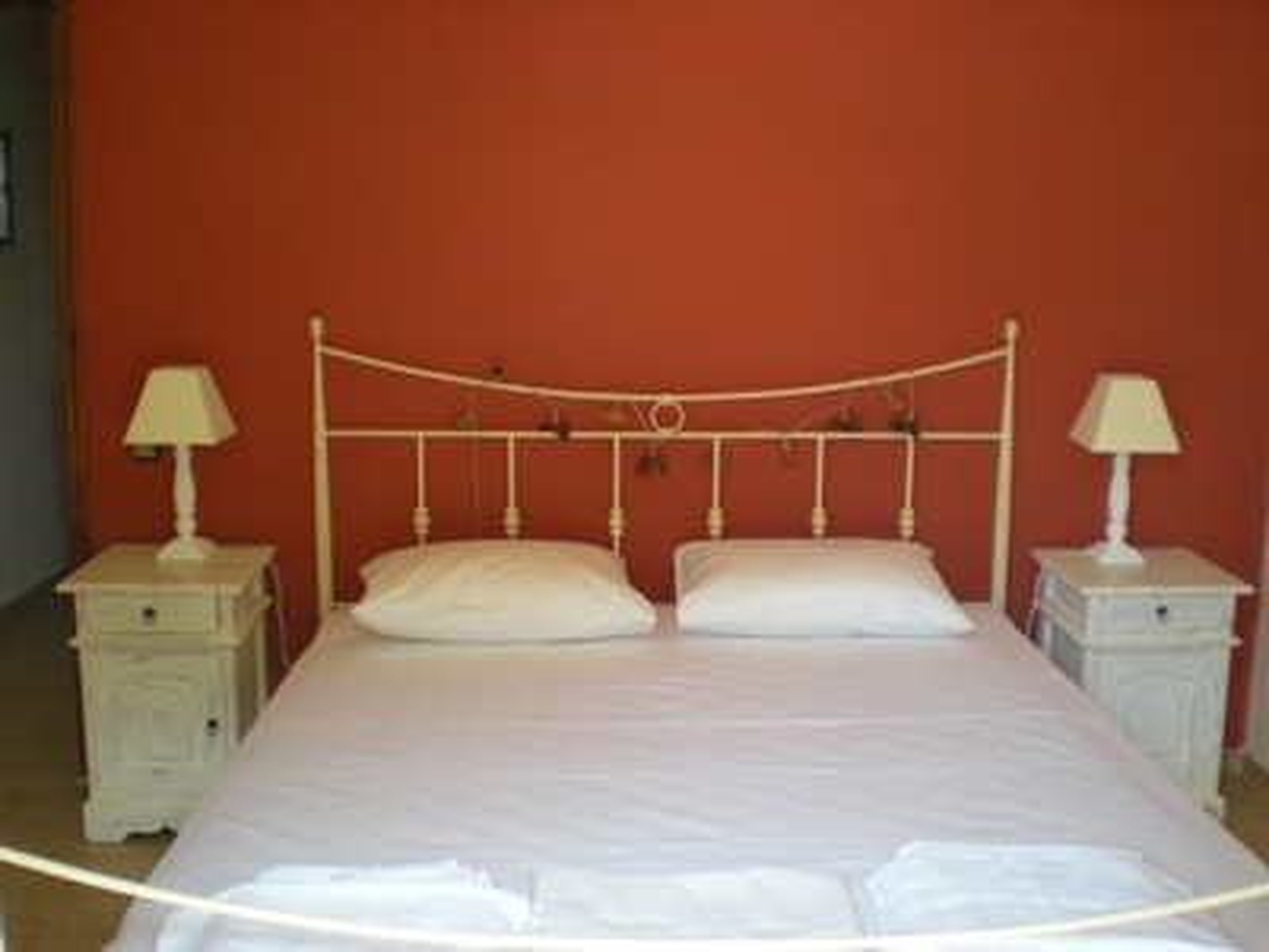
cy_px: 476
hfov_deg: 49.0
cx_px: 634
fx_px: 1393
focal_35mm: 38
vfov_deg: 37.7
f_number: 3.1
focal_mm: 6.3
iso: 136
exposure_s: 1/57.7
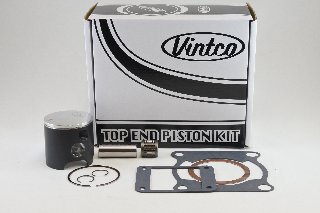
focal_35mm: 53
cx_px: 160
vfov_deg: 25.5
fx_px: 471
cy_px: 106
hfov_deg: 37.5
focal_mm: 19.7
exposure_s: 1/125
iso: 500
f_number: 4.5
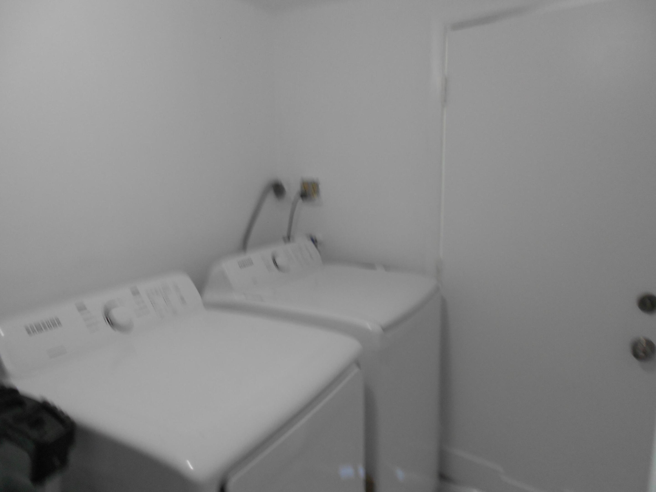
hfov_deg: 67.3
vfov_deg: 53.1
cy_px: 246
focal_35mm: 26
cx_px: 328
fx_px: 493
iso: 160
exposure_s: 1/30
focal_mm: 4.6
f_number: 3.2
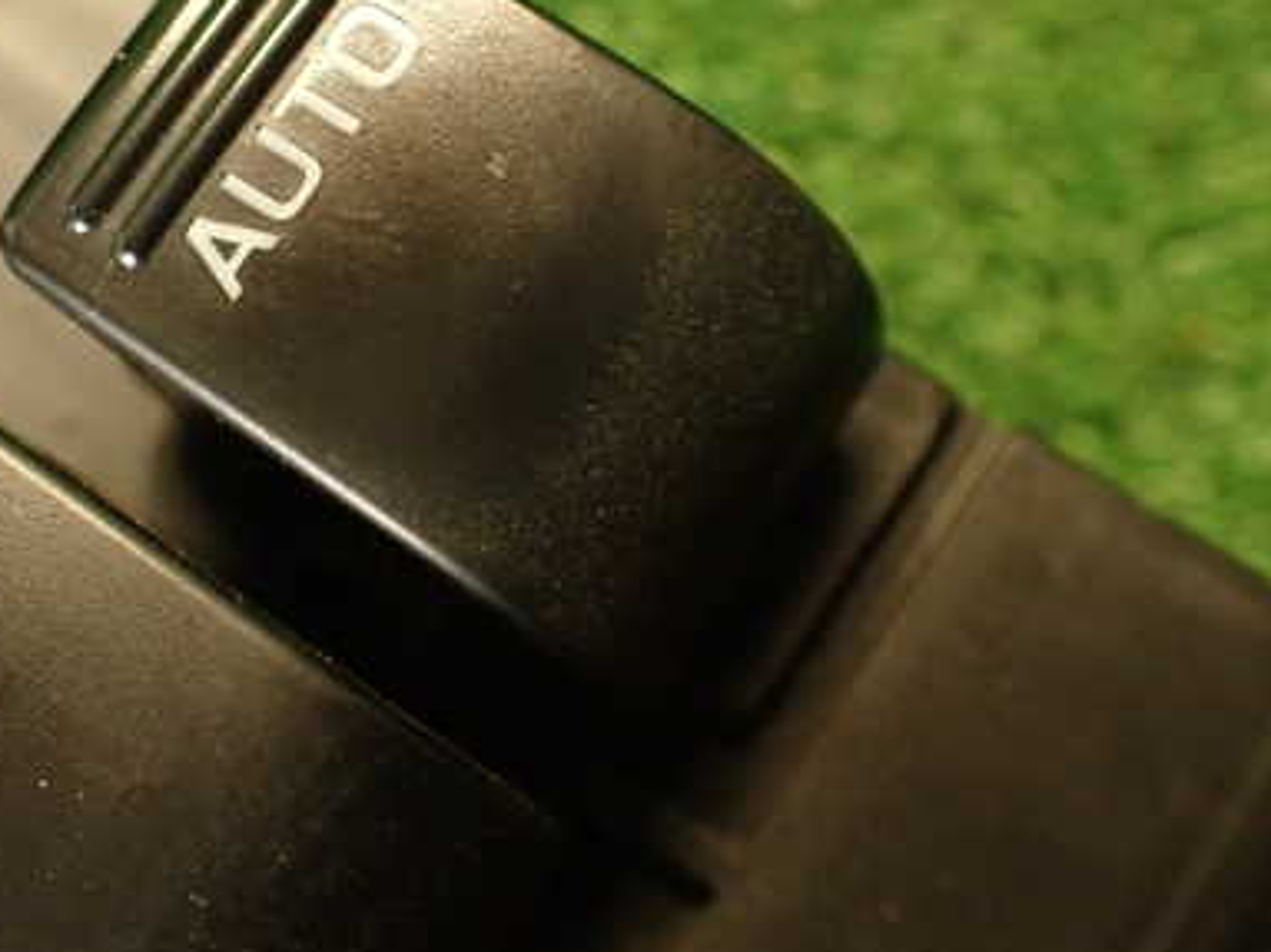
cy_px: 315
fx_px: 1725
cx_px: 309
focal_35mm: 47
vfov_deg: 30.6
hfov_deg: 39.3
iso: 400
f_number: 2.3
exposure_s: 1/30
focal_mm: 5.4
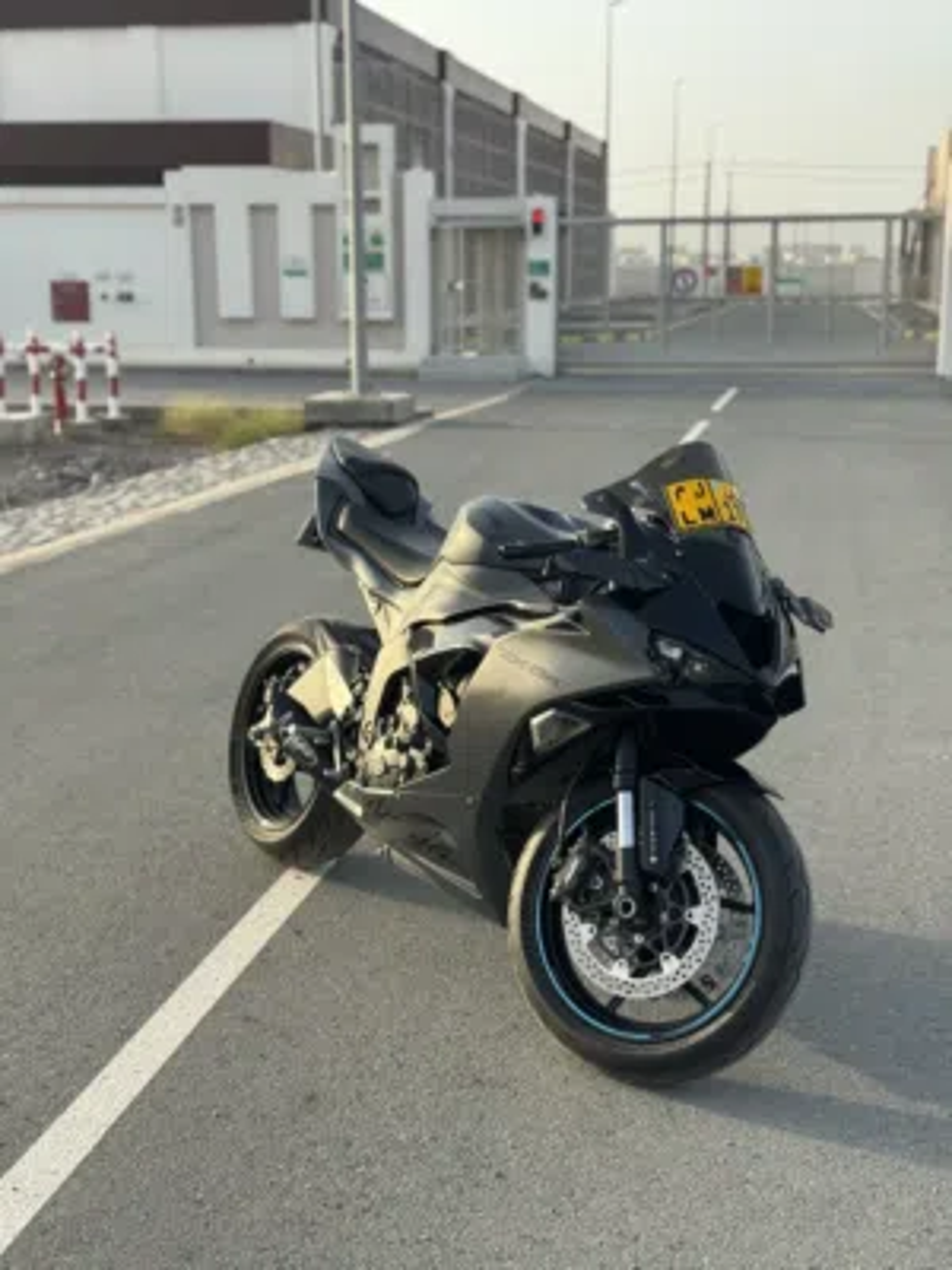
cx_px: 476
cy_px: 635
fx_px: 1760
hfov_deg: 30.3
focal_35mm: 48
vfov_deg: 39.7
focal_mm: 6.76
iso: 64
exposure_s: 1/685
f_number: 1.78
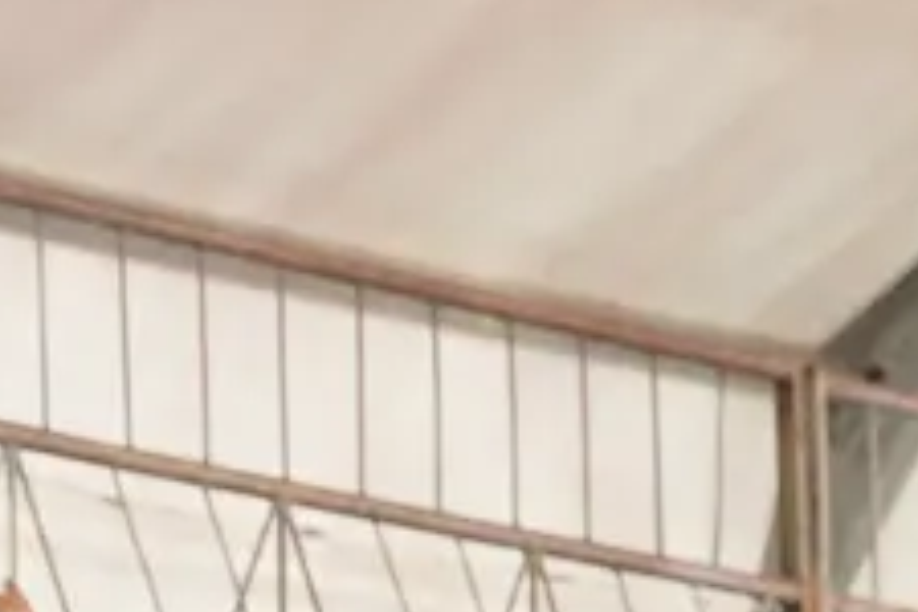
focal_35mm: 386
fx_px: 9842
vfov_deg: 3.5
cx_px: 4
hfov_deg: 5.3
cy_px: 1032
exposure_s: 1/320
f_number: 2.8
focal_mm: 67.6
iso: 8000
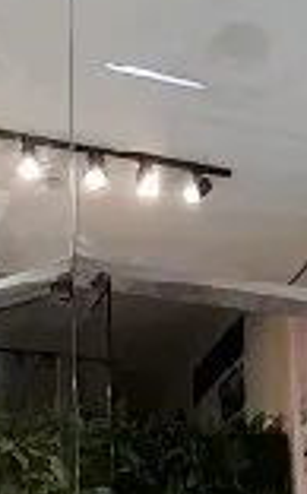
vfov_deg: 30.1
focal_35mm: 53
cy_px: 649
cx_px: 114
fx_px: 712
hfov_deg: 24.3
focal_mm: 1.13
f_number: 2.2
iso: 64
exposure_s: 1/40
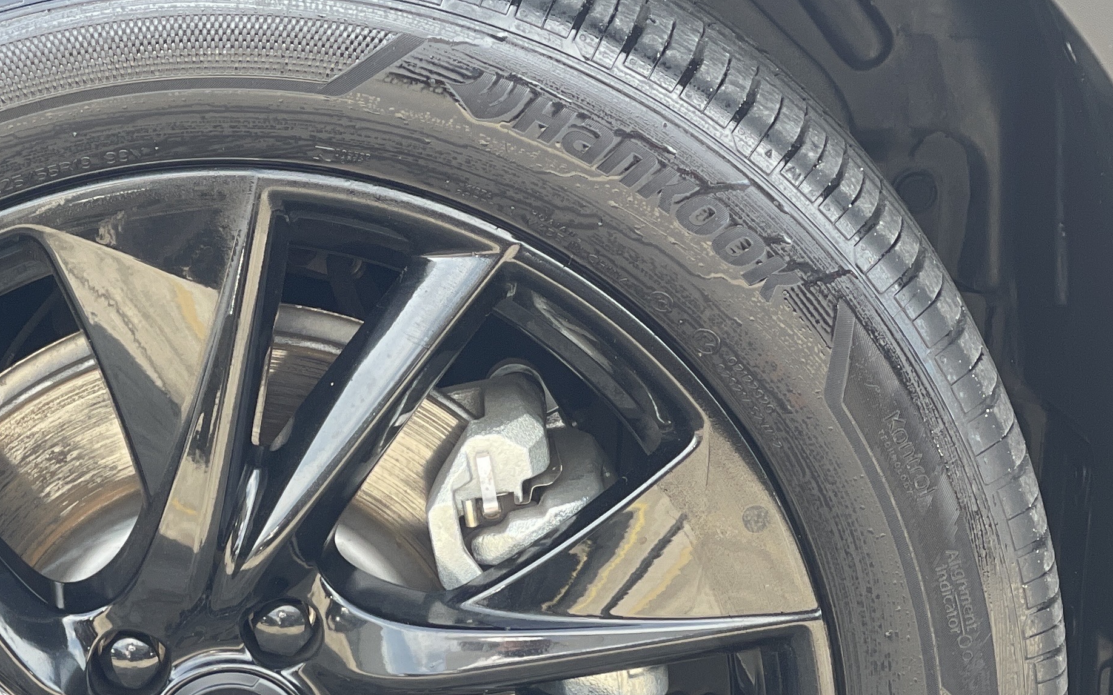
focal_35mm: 149
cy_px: 641
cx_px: 298
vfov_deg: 8.8
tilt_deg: -20.3
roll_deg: -1.1
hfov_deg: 14.0
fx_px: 4519
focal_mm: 7.5
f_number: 2.2
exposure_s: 1/121
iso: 50
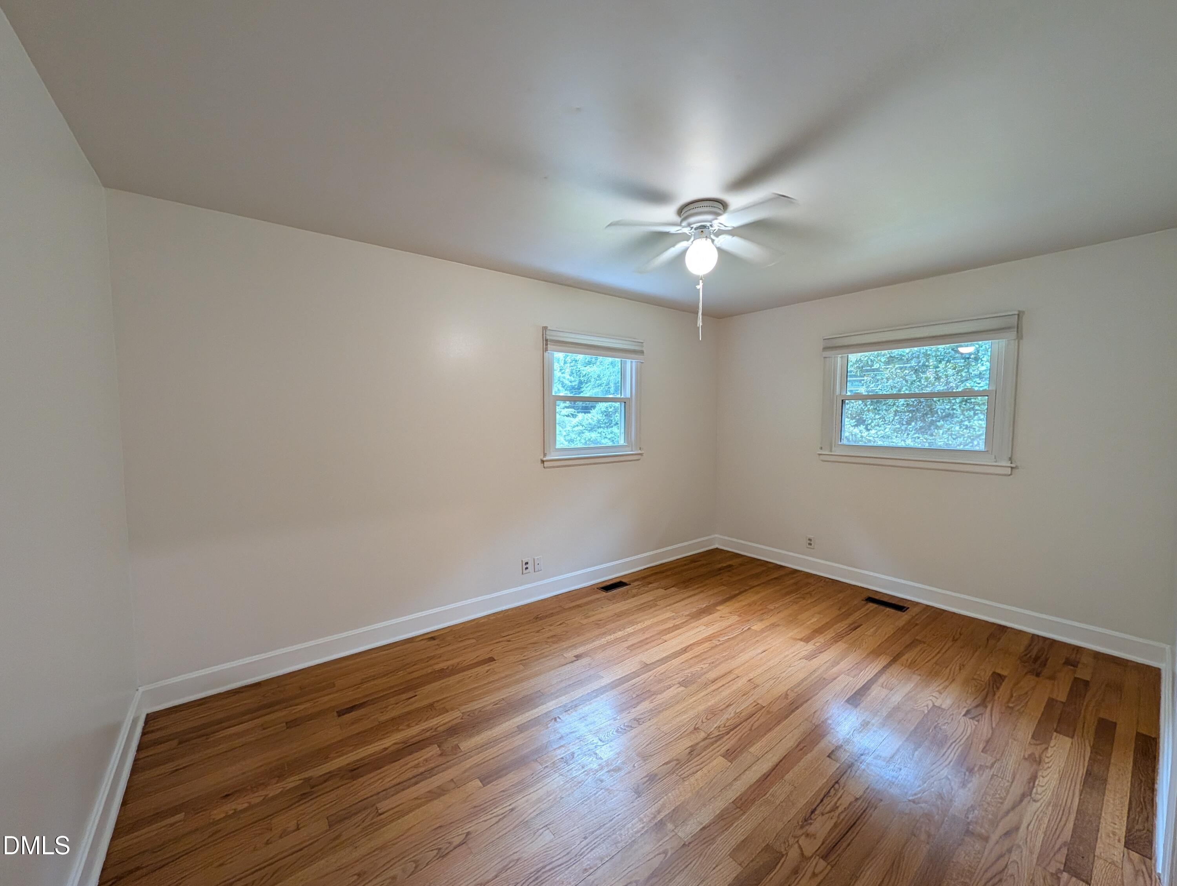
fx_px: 409
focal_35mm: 12
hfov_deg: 110.5
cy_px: 443
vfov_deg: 94.6
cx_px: 588
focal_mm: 2.02
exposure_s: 1/60
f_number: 1.7
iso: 170
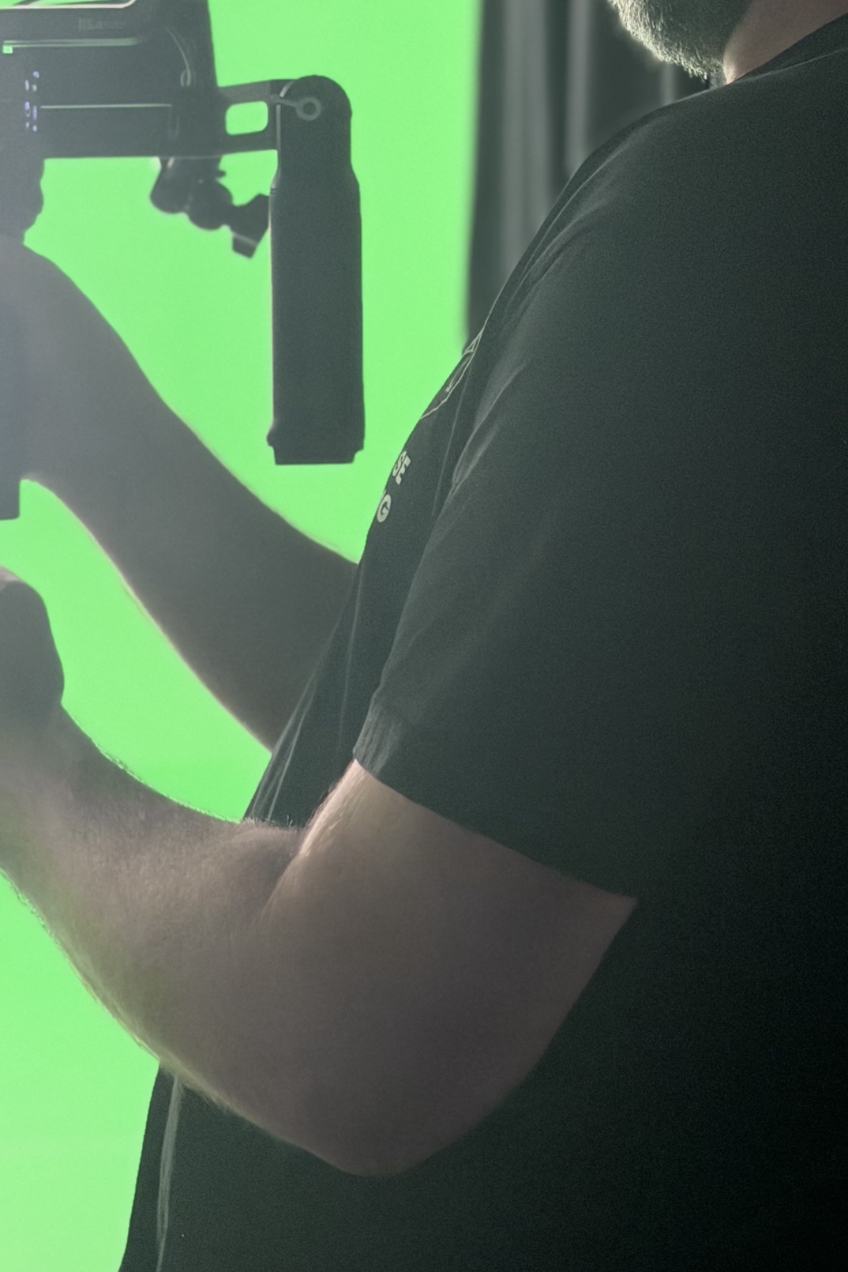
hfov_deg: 14.7
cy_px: 221
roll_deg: -0.4
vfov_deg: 21.6
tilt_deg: -1.2
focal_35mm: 93
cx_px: 431
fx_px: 3284
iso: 250
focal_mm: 6.76
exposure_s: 1/57
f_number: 1.78
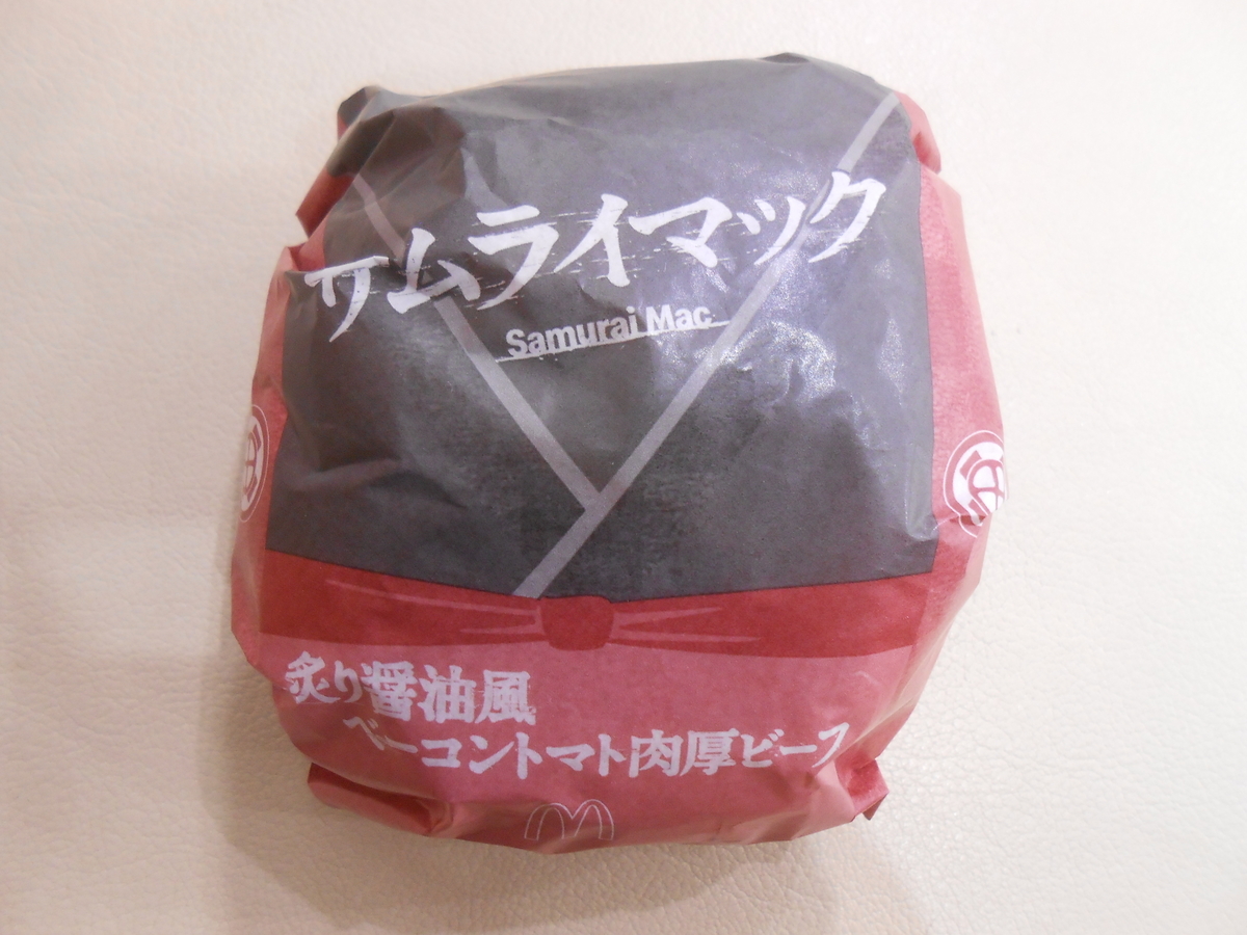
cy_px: 468
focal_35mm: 26
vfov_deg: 53.1
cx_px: 624
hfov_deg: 67.3
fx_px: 937
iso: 250
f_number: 3.5
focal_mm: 4.6
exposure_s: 1/30
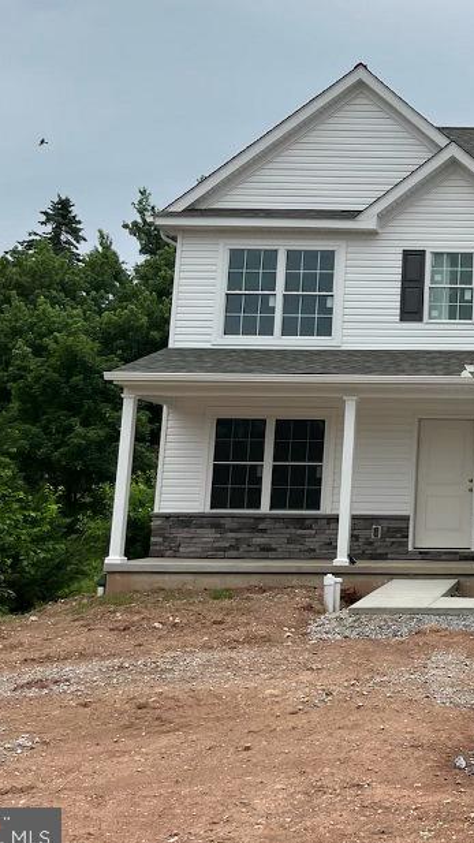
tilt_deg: +10.1
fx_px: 1050
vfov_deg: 43.5
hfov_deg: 23.0
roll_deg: -0.5
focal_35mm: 47
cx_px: 590
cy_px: 339
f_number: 1.6
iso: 50
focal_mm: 5.1
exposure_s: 1/5556
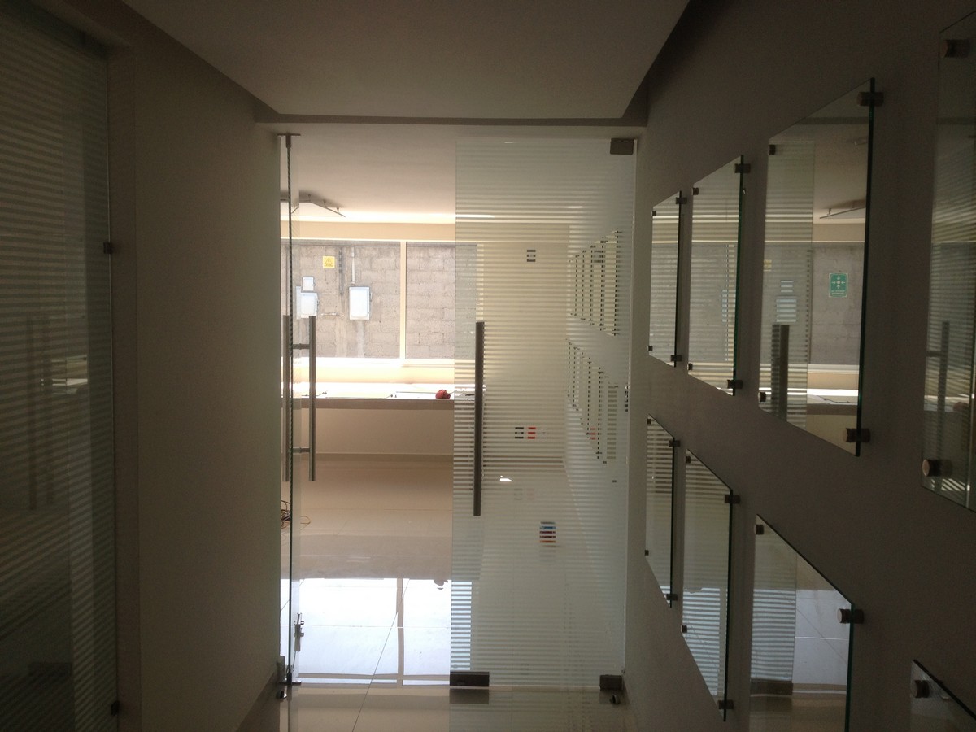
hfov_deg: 52.6
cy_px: 366
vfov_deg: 40.7
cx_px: 488
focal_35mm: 35
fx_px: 987
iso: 50
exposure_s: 1/223
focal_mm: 4.28
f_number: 2.4
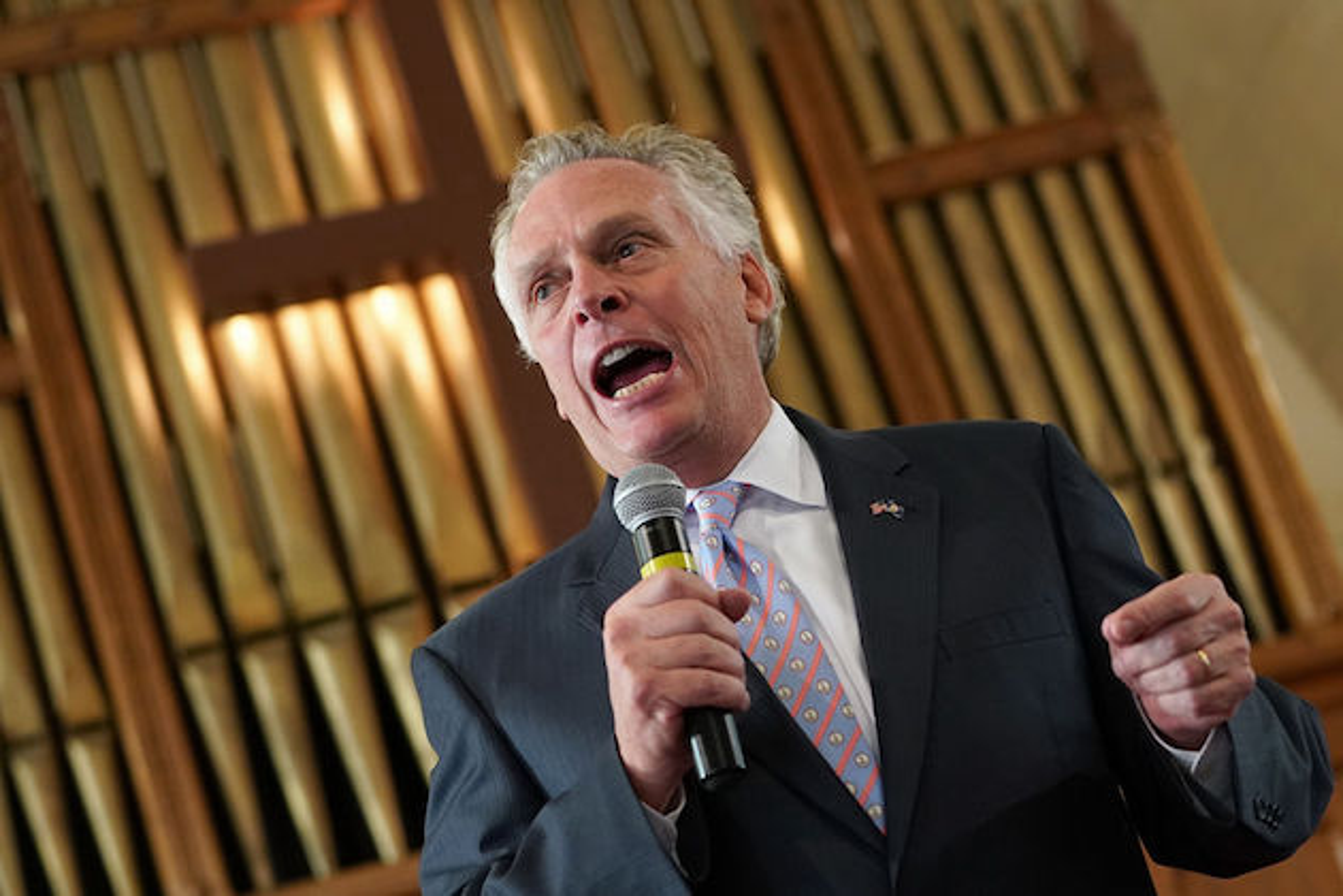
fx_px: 2760
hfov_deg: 27.3
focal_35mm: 74
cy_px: 448
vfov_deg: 18.4
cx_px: 672
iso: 3200
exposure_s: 1/400
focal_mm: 74
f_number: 3.2
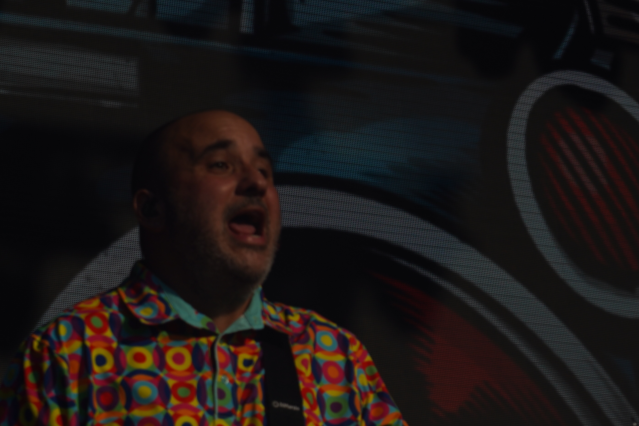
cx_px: 349
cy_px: 414
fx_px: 4011
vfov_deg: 6.1
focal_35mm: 226
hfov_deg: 9.1
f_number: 8
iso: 100
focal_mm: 105
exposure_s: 1/2000
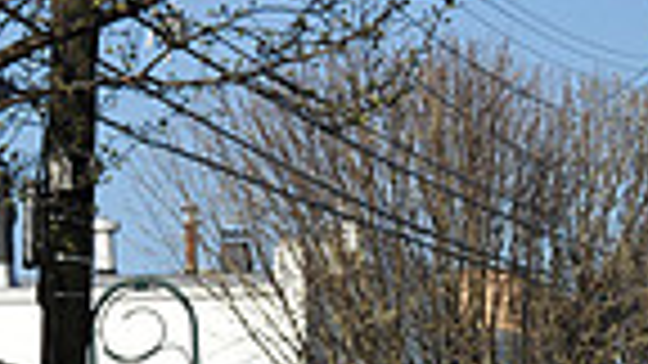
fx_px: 5069
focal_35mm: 295
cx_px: 1228
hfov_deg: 7.1
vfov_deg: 4.1
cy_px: 831
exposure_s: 1/1600
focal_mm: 70
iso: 200
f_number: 5
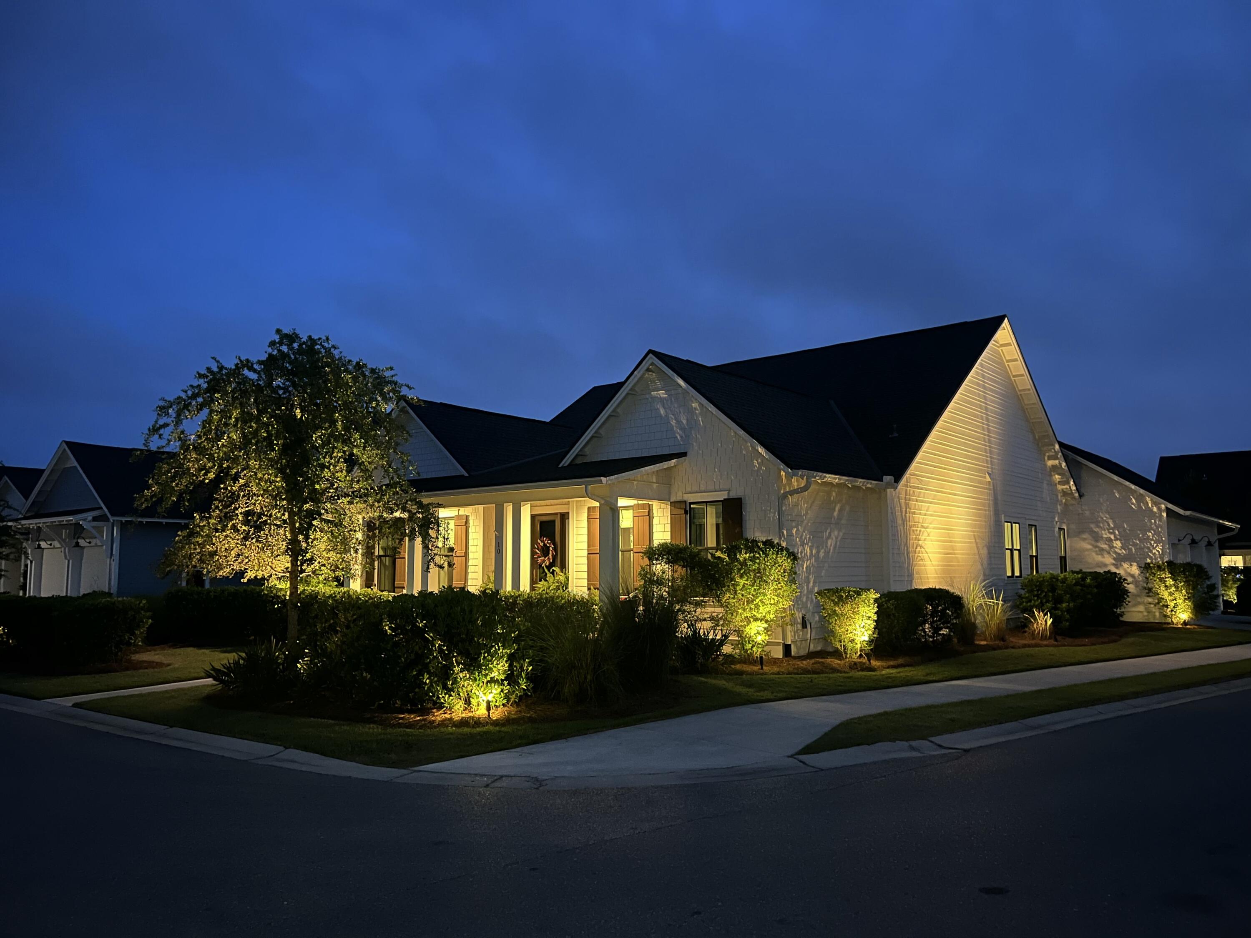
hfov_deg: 67.3
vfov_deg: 53.1
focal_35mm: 26
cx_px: 626
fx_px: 940
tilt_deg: +4.6
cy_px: 469
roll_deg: -0.1
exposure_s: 1/9
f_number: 1.5
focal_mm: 5.7
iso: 800
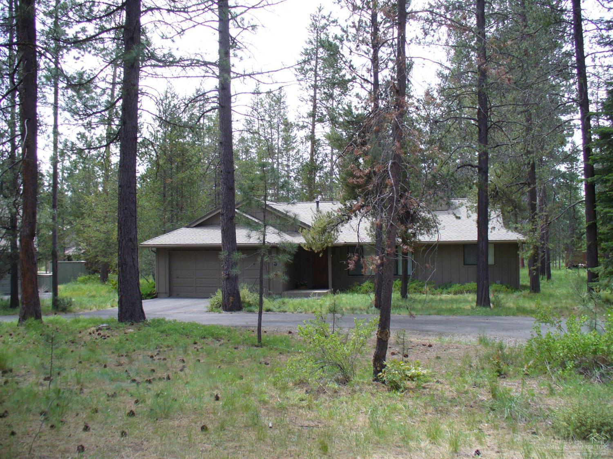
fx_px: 655
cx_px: 306
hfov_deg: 50.2
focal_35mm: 37
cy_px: 230
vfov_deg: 38.6
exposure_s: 1/320
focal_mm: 6.1
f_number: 2.8
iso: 80
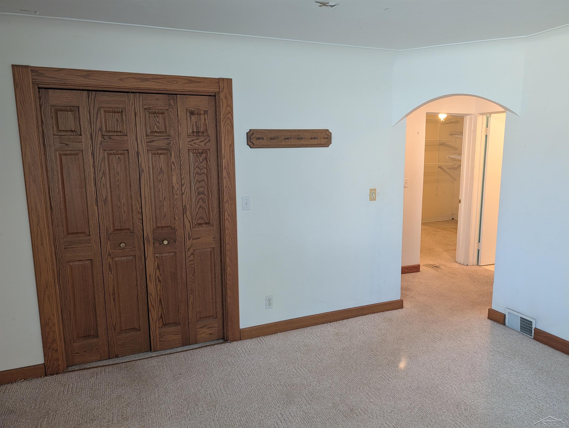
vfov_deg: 56.9
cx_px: 284
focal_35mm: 24
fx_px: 395
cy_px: 214
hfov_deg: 71.5
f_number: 1.68
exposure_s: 1/60
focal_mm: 6.9
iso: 249
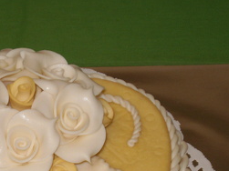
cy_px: 203
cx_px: 15
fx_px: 1045
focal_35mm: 158
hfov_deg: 12.4
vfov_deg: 9.3
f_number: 4.2
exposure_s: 1/40
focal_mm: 10.3
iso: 100
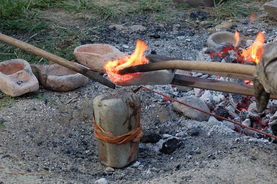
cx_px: 138
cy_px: 92
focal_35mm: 105
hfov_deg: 19.5
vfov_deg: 13.0
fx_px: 807
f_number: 10
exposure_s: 1/80
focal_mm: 70
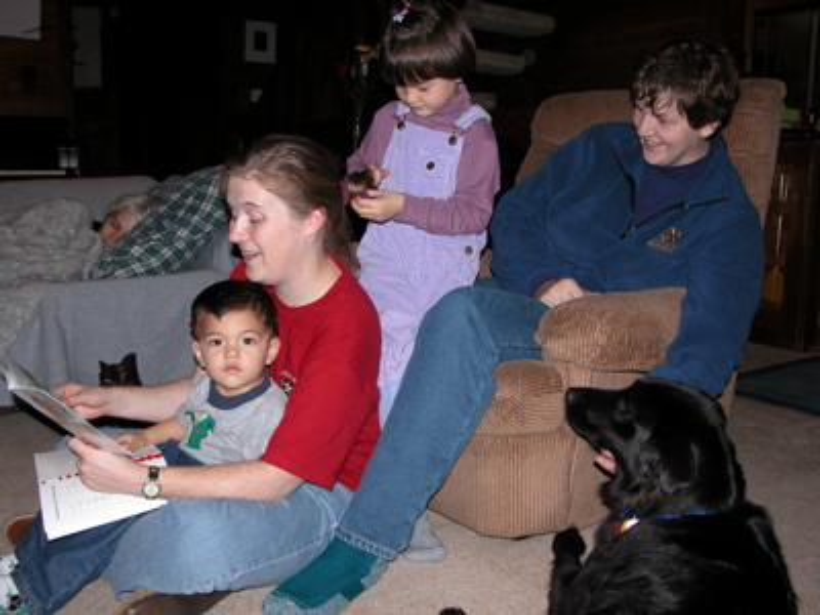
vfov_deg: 40.7
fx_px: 829
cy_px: 308
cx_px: 410
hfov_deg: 52.6
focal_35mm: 35
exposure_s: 1/60
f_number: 3.2
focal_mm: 8.9
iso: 100
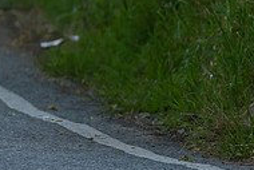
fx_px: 8727
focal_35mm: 1236
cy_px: -28
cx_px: -64
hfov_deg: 1.7
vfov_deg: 1.1
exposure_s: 1/1000
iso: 400
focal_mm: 200
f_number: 4
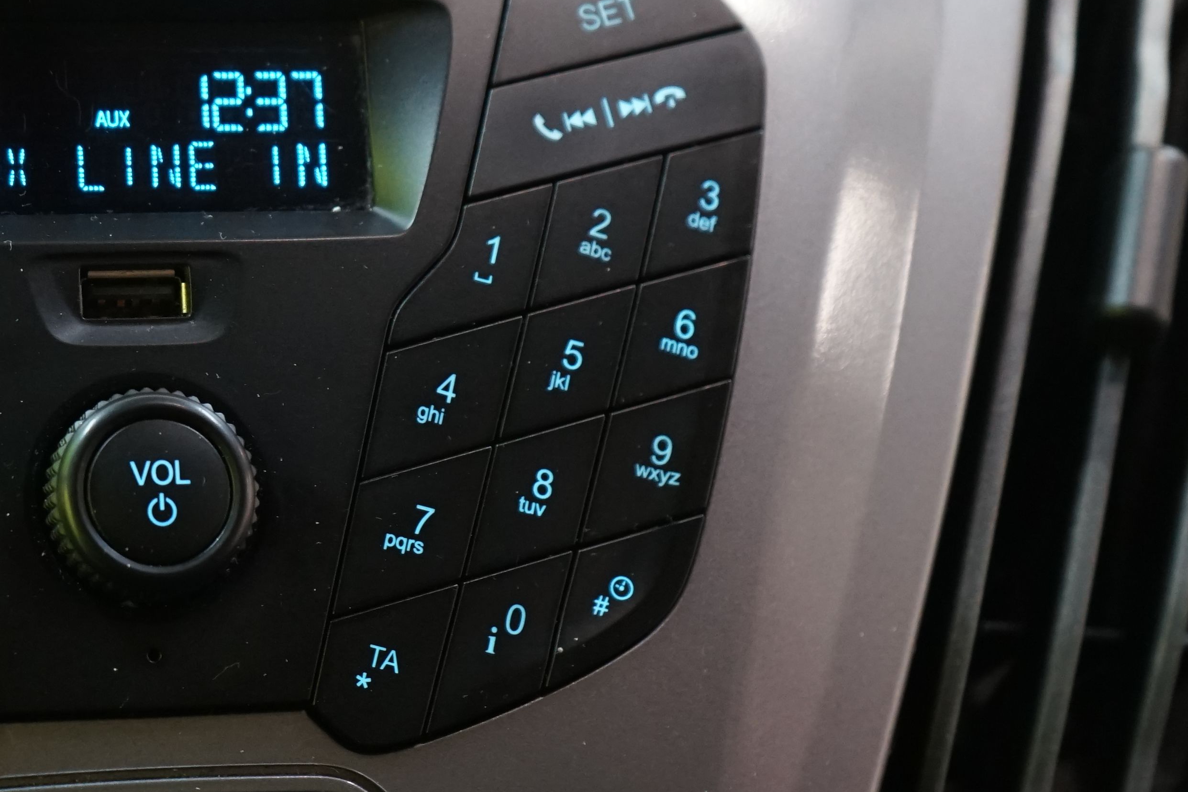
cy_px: 337
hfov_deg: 22.8
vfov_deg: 15.7
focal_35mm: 87
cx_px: 103
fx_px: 2871
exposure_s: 1/30
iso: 1600
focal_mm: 36
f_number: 4
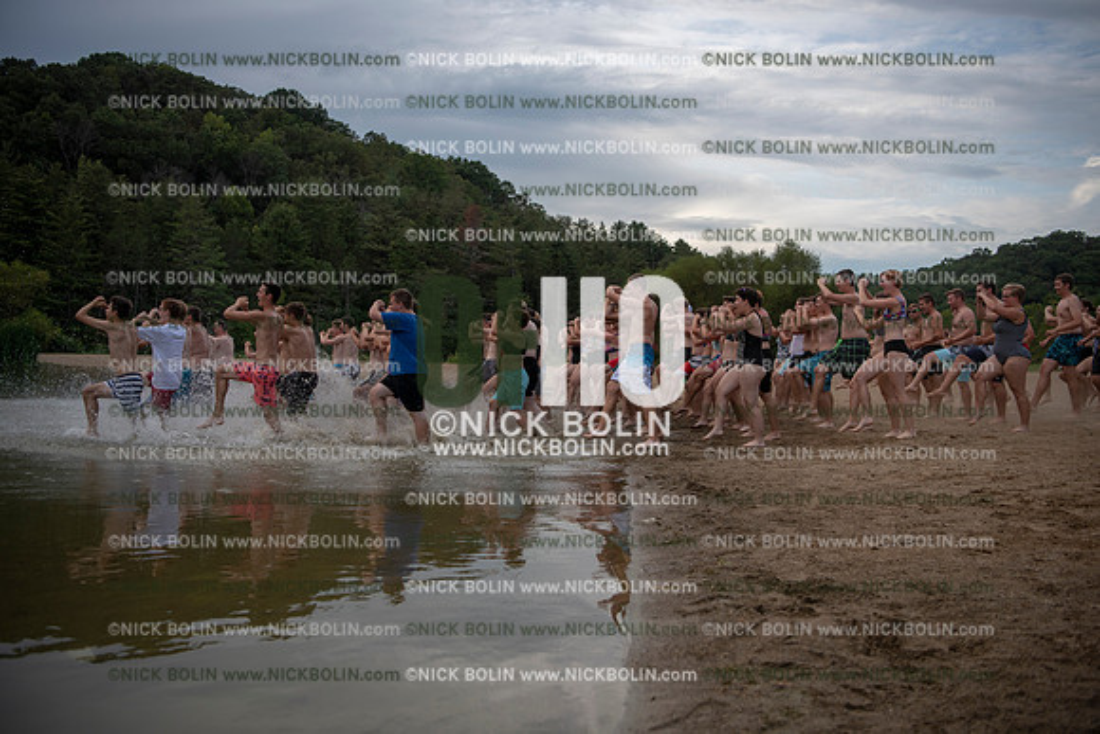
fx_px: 1039
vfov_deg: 38.9
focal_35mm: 34
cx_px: 550
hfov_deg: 55.8
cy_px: 367
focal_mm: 34
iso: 160
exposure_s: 1/1600
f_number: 3.2
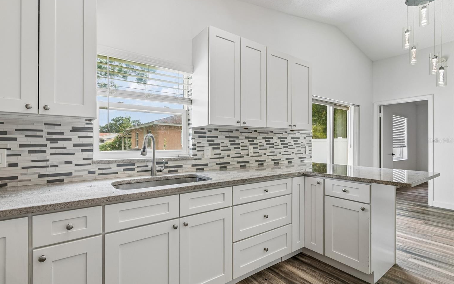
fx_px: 198
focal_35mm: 16
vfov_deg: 71.3
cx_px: 217
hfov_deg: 97.7
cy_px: 140
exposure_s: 1/13
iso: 100
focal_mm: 10
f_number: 8
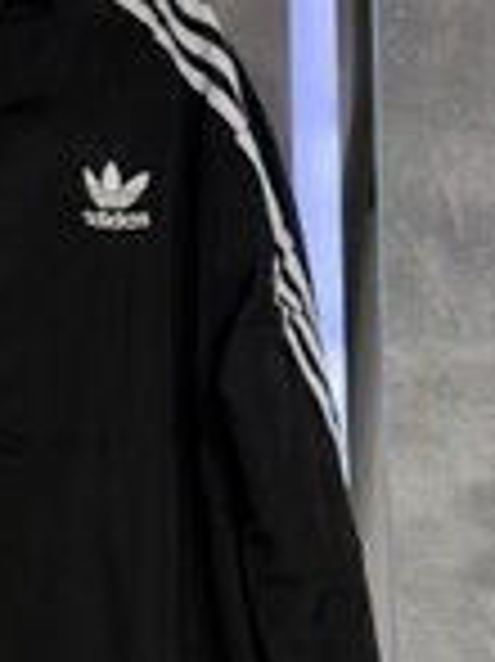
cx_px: -86
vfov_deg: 22.3
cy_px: 507
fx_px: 1661
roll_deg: +1.3
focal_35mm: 87
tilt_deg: +4.2
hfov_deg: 16.3
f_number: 1.78
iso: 250
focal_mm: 6.76
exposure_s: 1/50
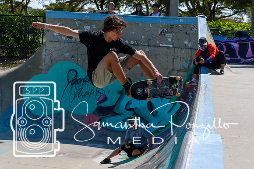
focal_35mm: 105
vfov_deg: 13.0
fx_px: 741
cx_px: 127
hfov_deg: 19.5
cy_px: 84
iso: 200
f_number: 7.1
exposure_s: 1/1000
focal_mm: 70
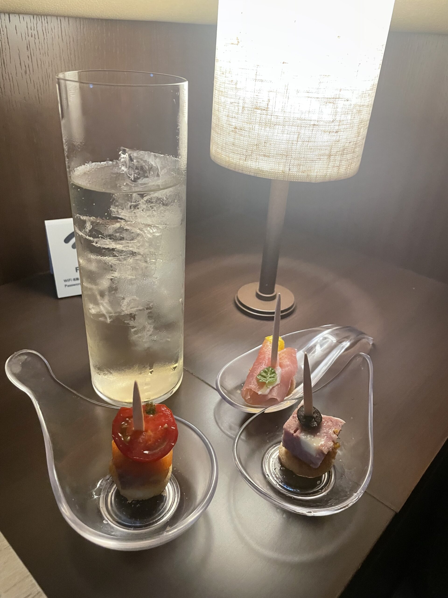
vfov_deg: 67.3
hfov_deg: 53.1
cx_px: 224
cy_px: 299
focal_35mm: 26
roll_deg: -2.2
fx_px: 449
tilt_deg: -30.6
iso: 320
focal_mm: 4.2
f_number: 1.6
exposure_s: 1/60
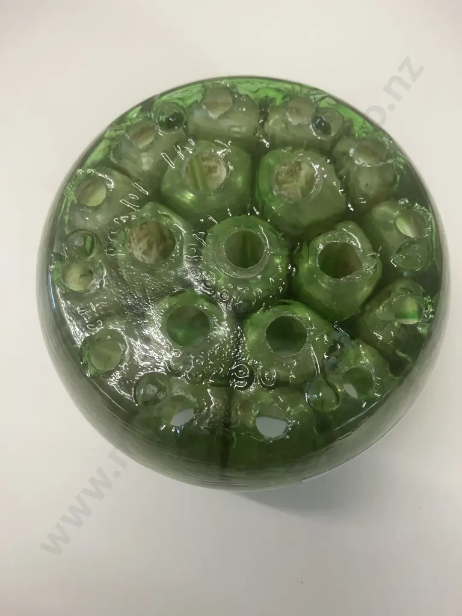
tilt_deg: -76.7
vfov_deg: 63.4
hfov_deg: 49.7
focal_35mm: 28
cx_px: 231
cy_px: 308
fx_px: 498
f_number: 1.8
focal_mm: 3.99
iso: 125
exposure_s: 1/50
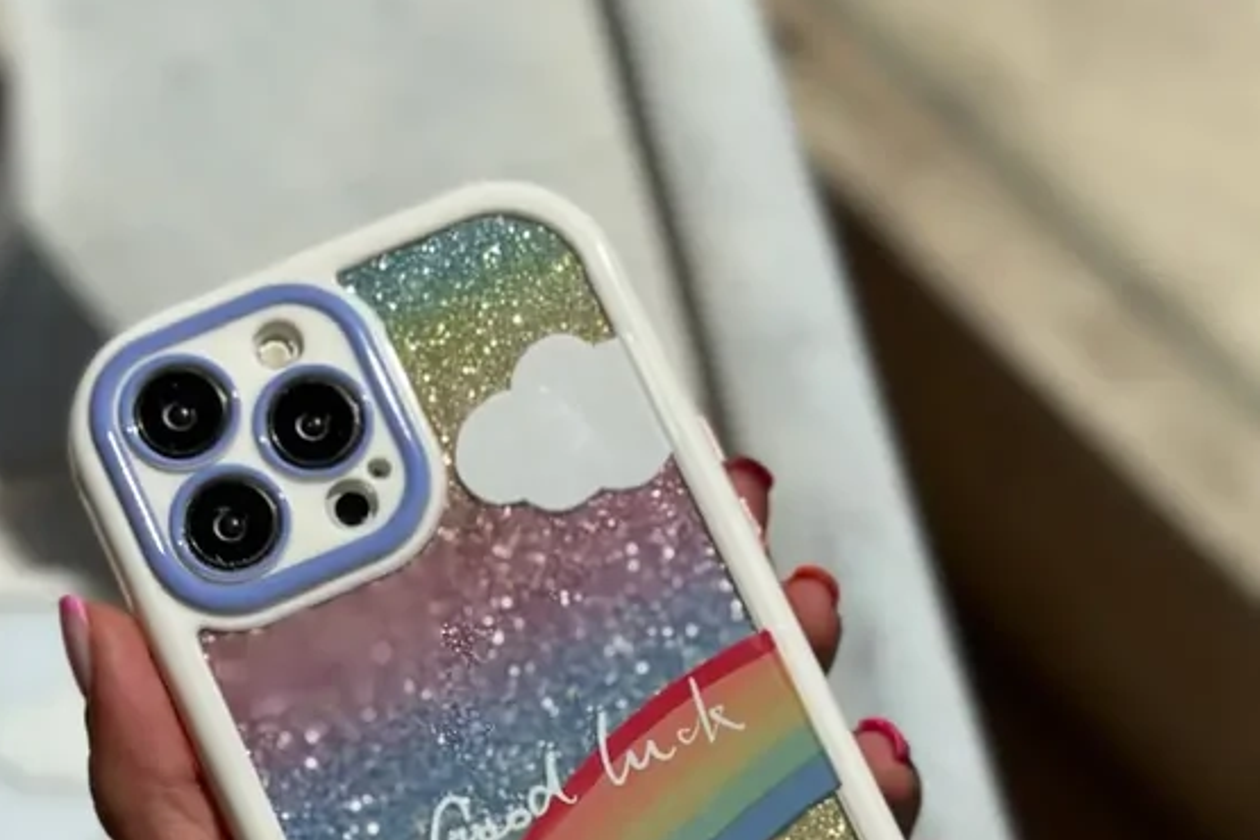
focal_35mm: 81
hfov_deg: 25.0
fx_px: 2835
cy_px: 835
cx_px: 498
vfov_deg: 16.5
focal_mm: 6.86
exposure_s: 1/18868
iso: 100
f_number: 1.78
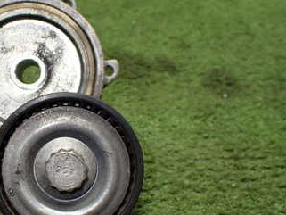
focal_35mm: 56
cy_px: 115
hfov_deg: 33.2
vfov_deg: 26.1
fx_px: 463
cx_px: 49
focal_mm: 5.4
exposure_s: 1/125
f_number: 2.3
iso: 500
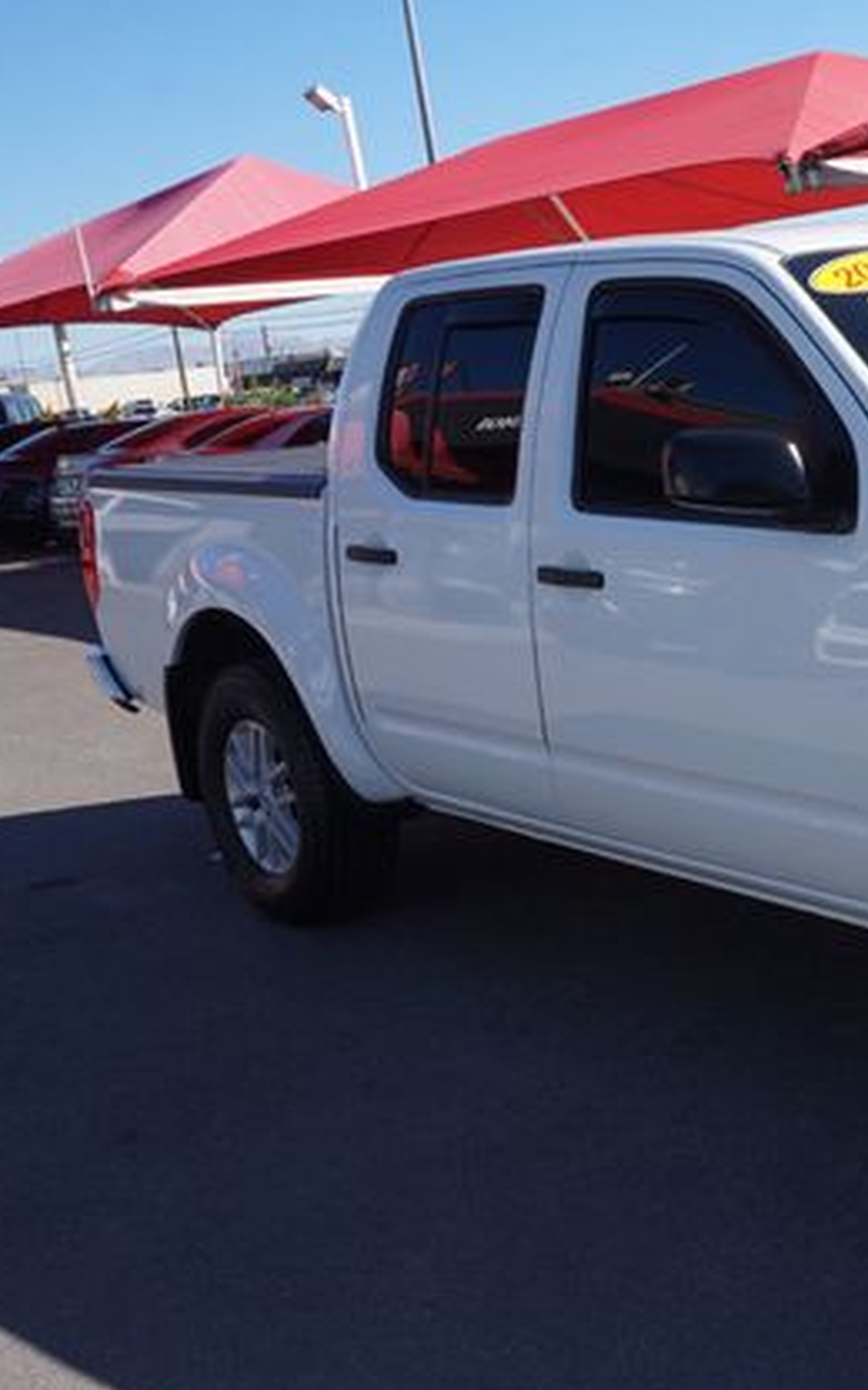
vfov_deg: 42.6
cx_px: 992
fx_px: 1779
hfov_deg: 25.2
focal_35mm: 47
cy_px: 698
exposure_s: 1/125
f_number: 10
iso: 100
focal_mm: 20
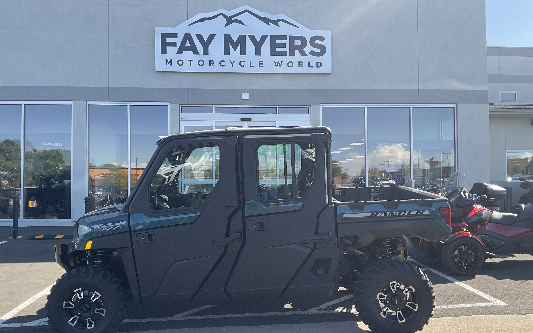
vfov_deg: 40.6
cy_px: 177
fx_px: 450
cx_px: 267
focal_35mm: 31
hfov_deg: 61.2
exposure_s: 1/482
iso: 16
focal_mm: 3
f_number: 1.8
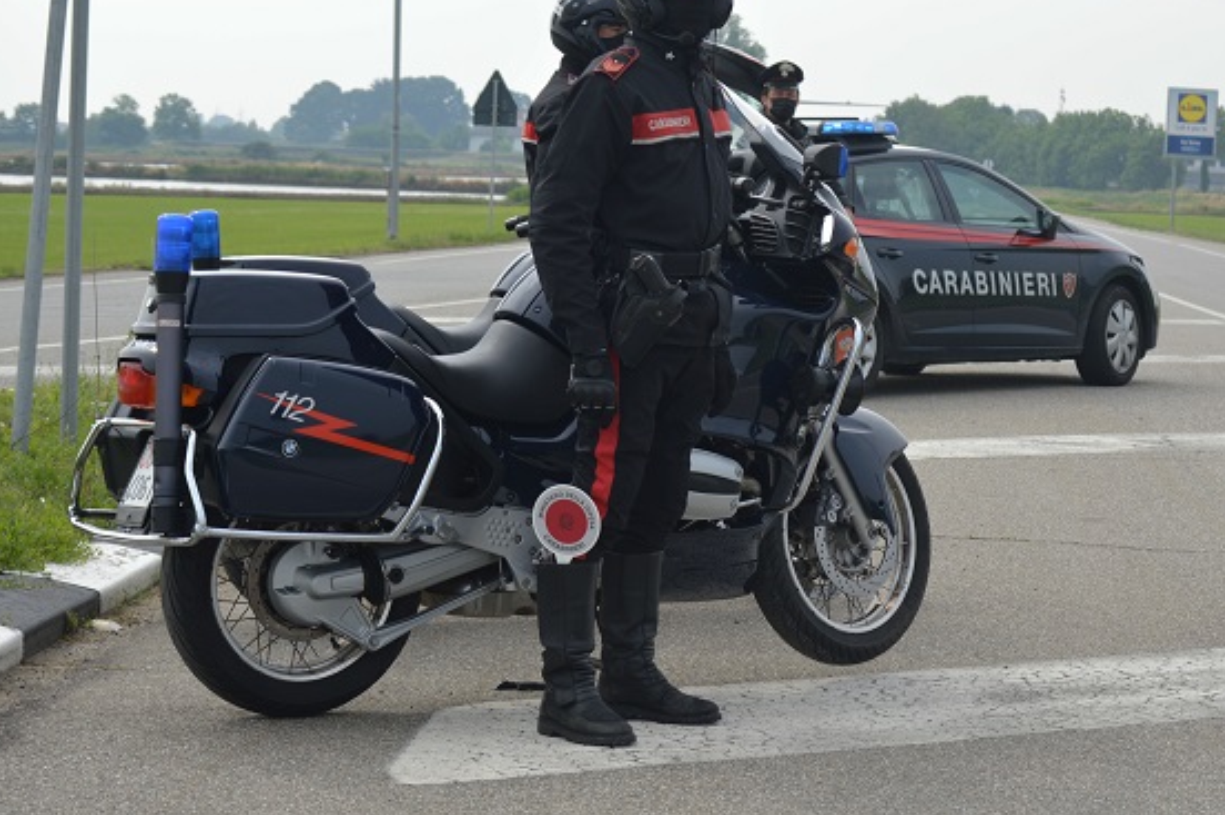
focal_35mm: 105
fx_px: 3557
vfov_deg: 13.1
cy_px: 345
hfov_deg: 19.5
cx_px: 761
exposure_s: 1/250
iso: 100
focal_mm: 55
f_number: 8
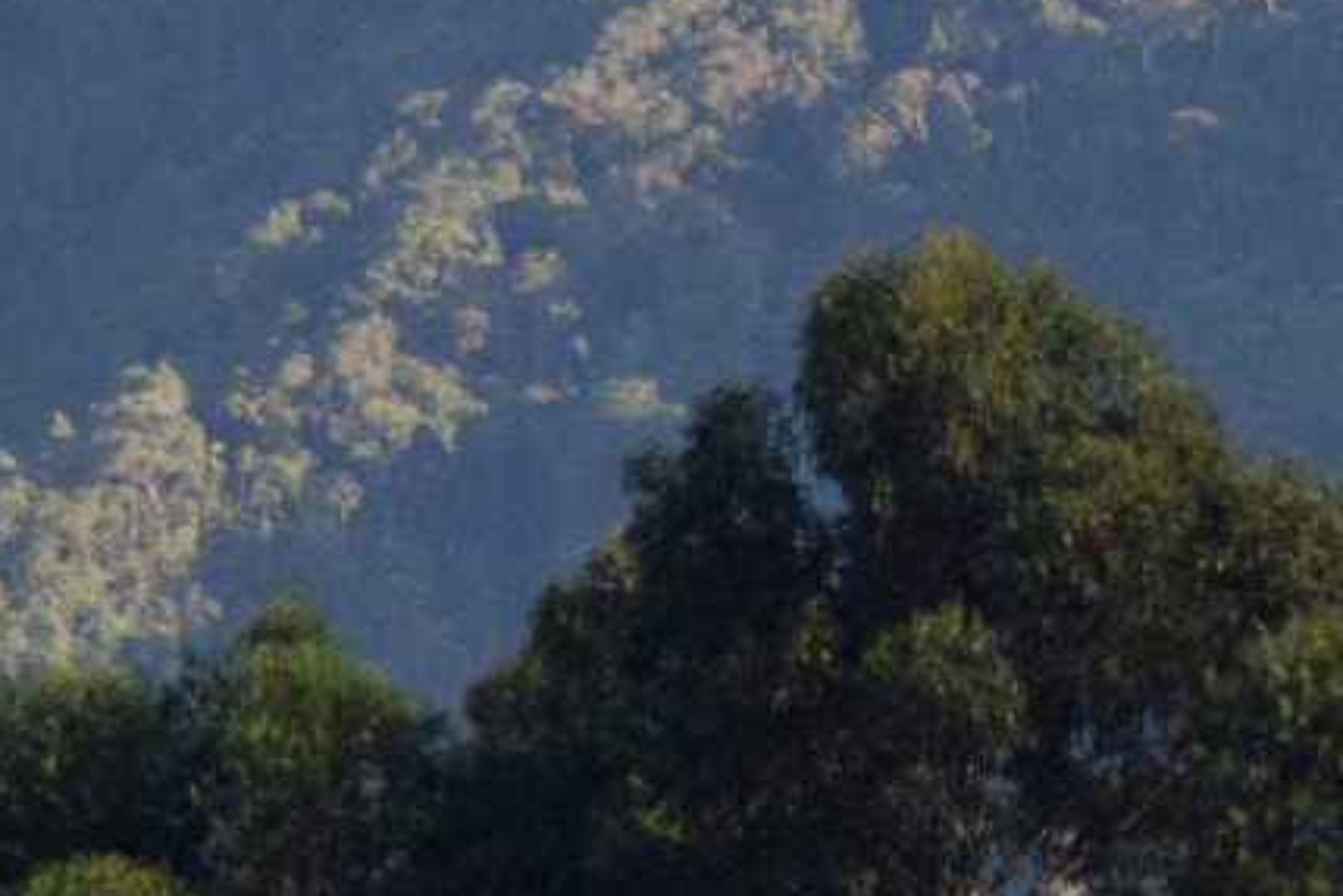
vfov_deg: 0.8
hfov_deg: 1.2
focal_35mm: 1679
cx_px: 1243
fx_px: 62631
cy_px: 221
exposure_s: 1/800
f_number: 5.6
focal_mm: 300
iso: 800
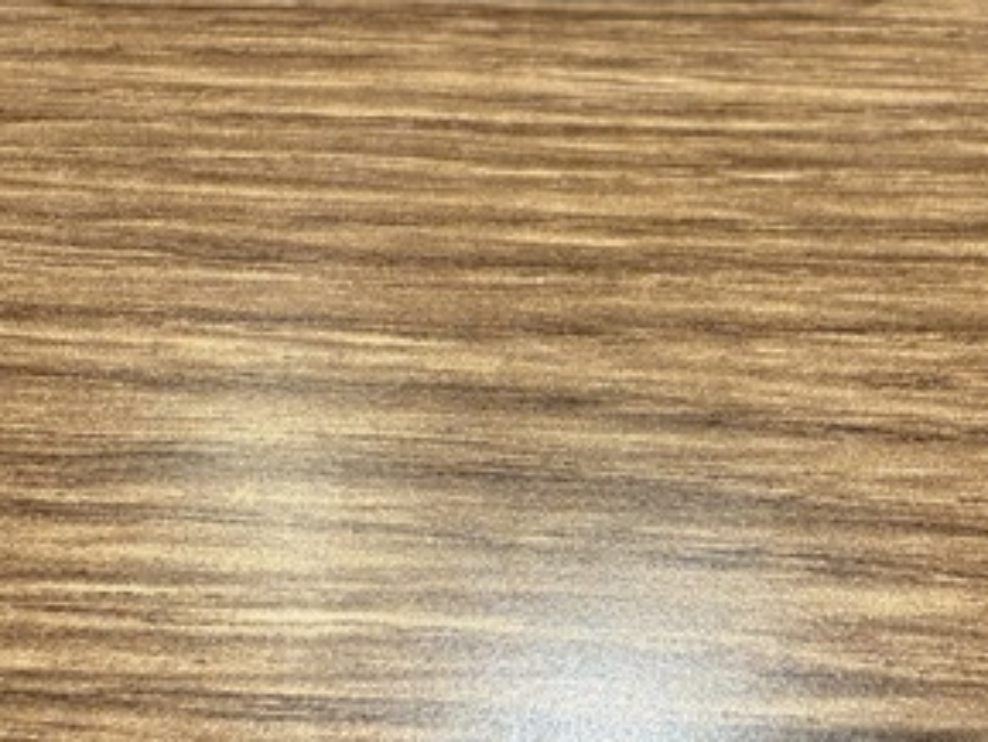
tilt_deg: -50.9
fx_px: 1085
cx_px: 668
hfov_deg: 48.0
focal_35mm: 38
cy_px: 409
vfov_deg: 37.7
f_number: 2.2
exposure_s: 1/60
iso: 320
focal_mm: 2.22
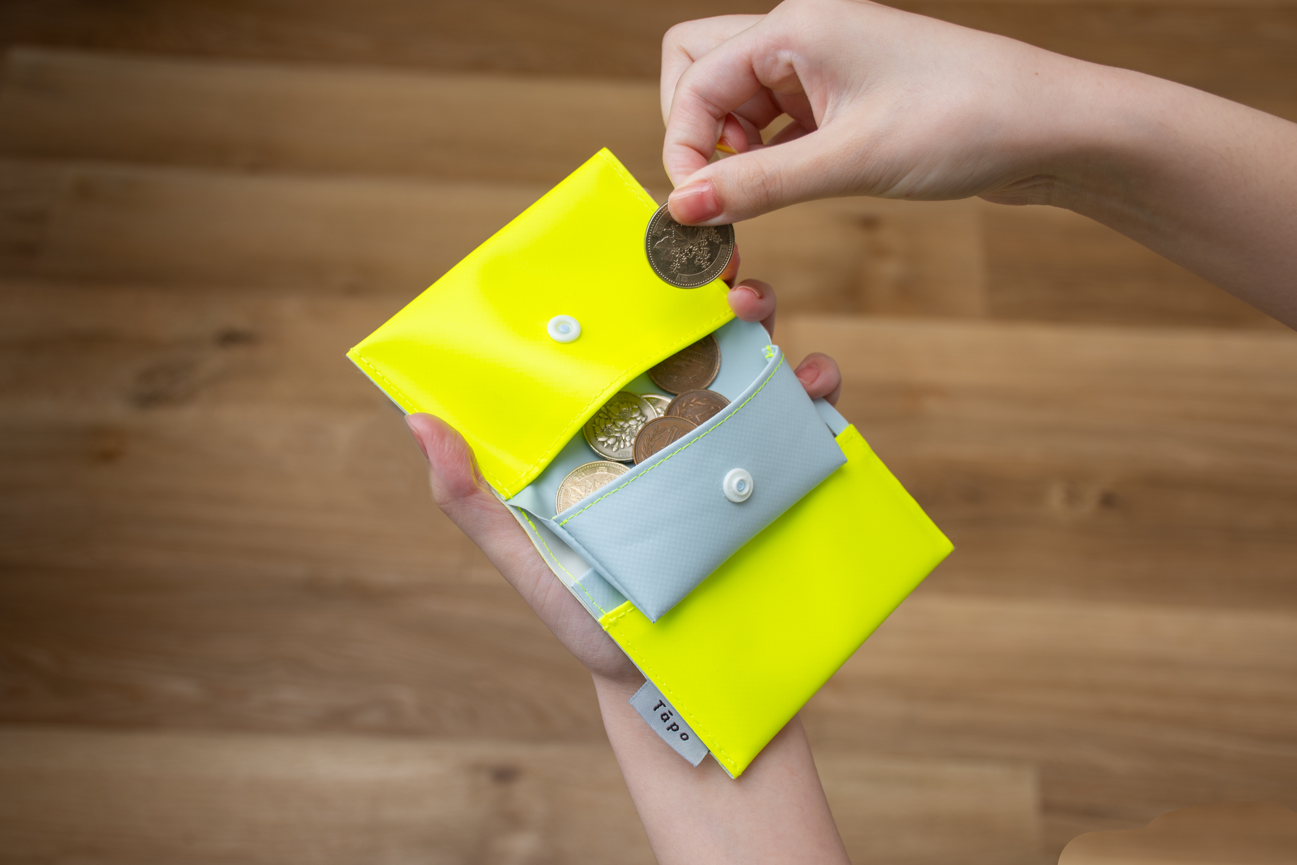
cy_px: 439
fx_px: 1765
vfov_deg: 27.5
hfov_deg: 40.3
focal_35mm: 49
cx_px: 661
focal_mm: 32
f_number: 4.5
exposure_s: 1/80
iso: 100
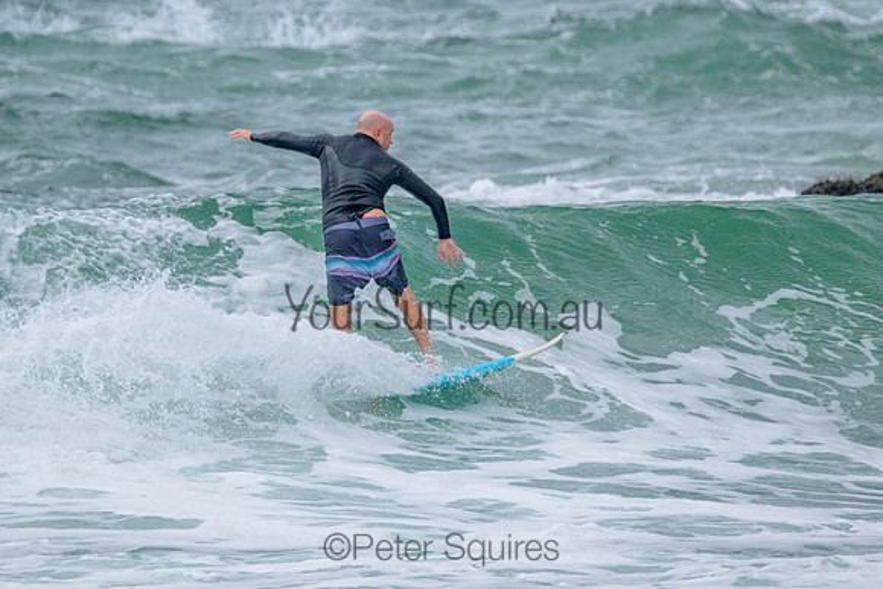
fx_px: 26677
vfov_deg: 1.3
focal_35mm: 1087
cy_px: 242
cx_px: 435
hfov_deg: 1.9
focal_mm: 800
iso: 1250
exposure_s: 1/2000
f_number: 11
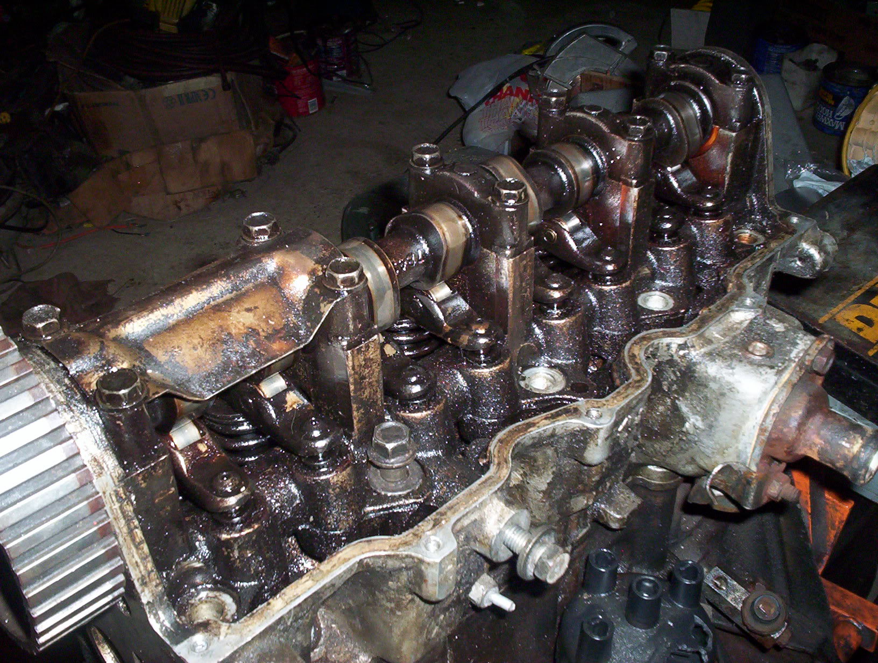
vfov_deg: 37.9
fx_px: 966
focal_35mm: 38
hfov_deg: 48.9
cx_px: 439
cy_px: 332
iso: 140
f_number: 4.5
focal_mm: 4.99
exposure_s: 1/60
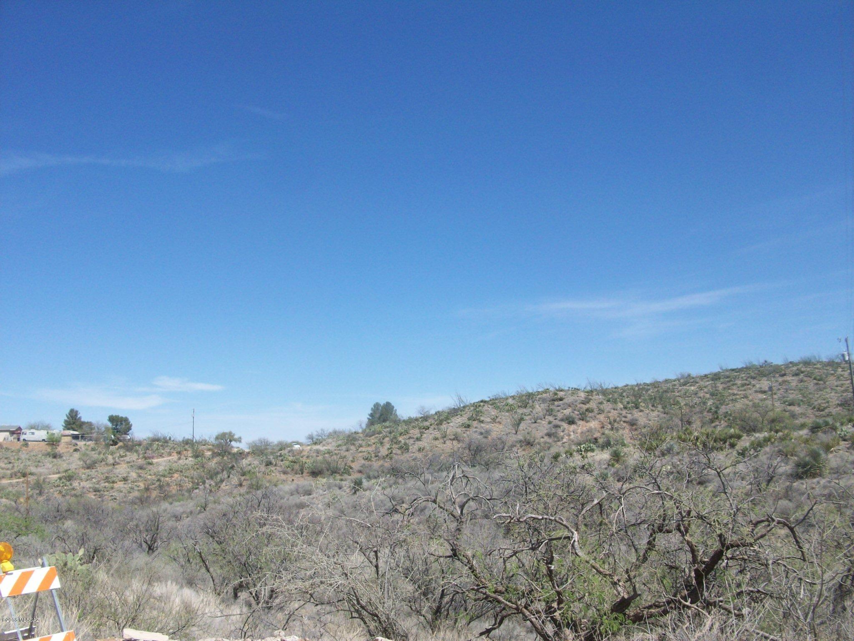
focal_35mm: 34
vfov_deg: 41.8
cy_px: 320
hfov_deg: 54.0
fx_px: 839
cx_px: 427
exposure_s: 1/342
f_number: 5.5
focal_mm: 5.7
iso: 64
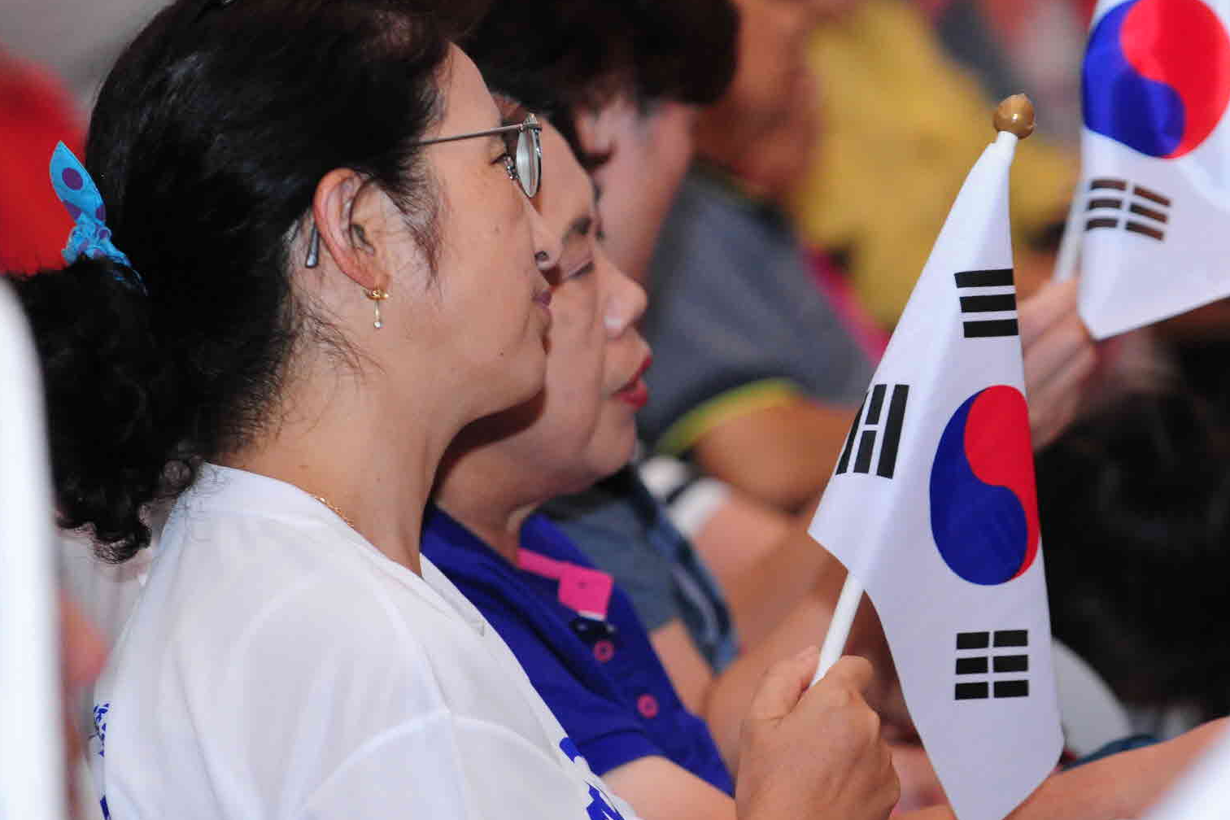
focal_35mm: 320
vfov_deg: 4.3
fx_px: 10932
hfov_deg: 6.4
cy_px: 394
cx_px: 1070
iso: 1600
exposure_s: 1/60
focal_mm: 160
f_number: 4.5
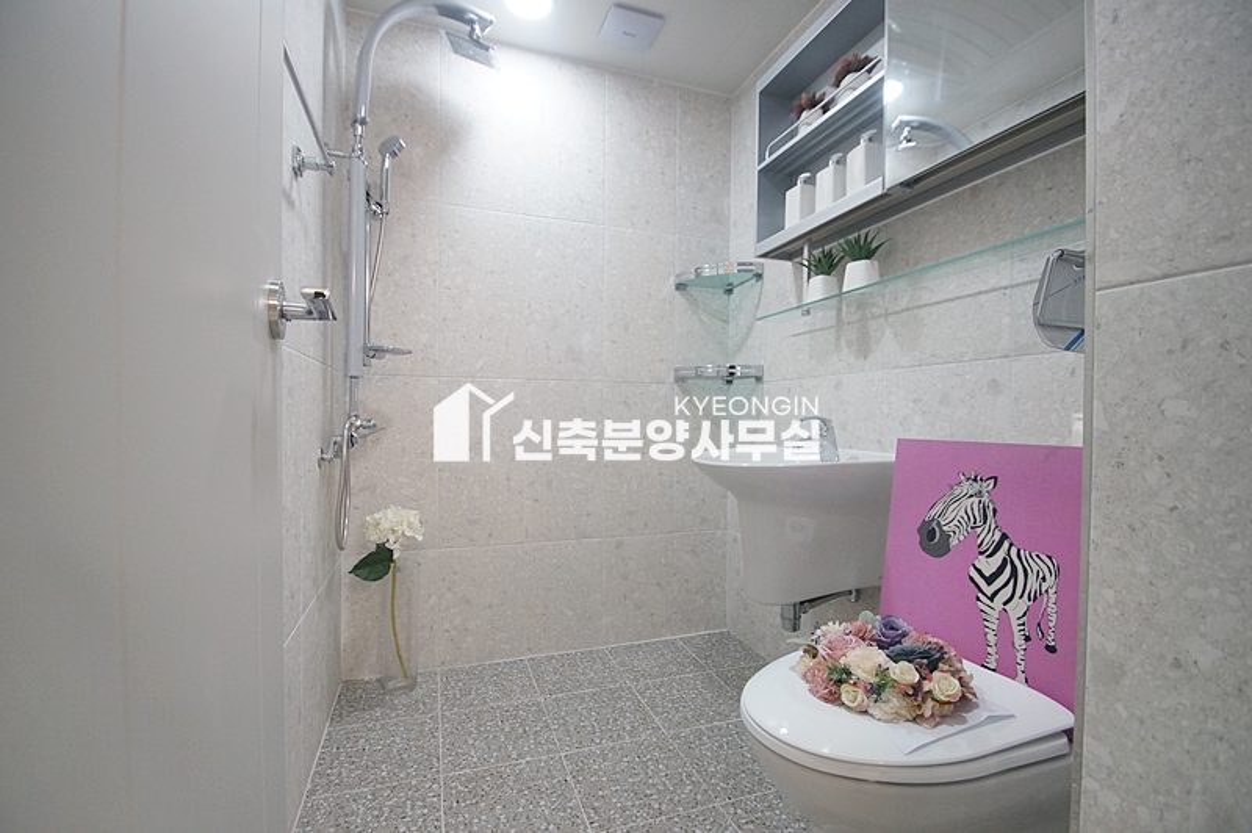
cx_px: 626
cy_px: 416
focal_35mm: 16
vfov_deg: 72.0
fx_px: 573
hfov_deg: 95.0
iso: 800
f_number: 3.5
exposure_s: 1/80
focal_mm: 11
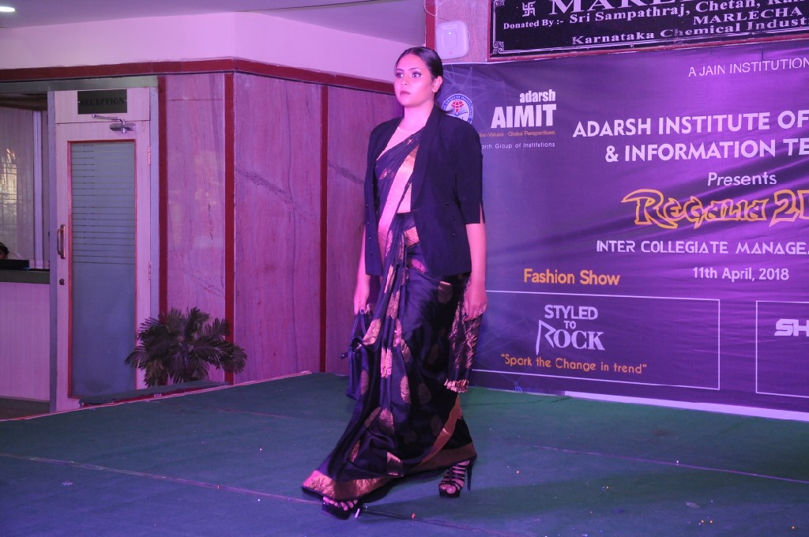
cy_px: 268
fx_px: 1347
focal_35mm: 60
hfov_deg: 33.4
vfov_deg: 22.6
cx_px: 404
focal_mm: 40
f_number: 4.5
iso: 1250
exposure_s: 1/160
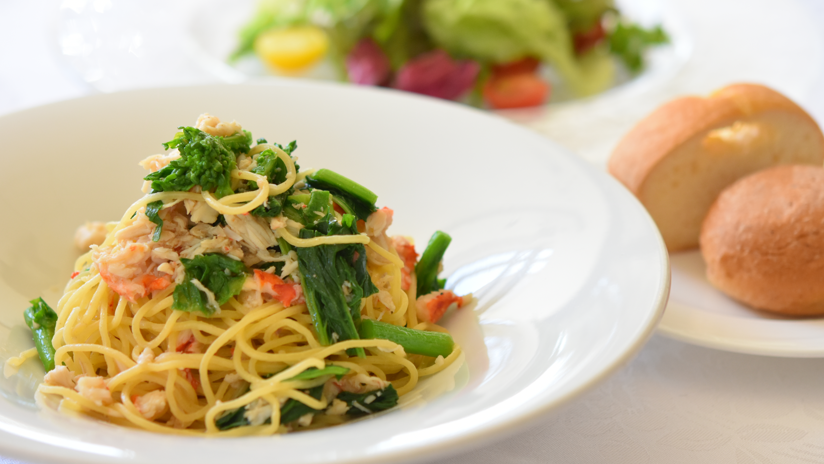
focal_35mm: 95
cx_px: 415
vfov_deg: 12.7
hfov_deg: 22.5
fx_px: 2076
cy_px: 201
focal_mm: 60
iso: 900
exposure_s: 1/125
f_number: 4
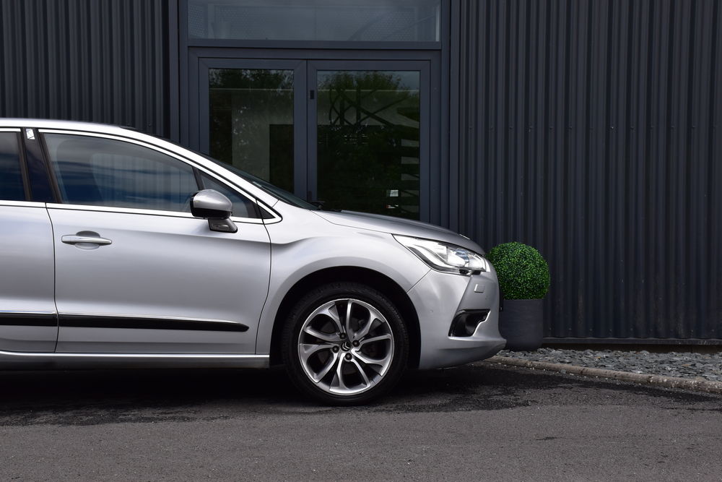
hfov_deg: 31.9
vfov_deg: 21.6
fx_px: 1264
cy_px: 241
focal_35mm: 63
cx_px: 361
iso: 400
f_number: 10
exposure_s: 1/320
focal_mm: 42
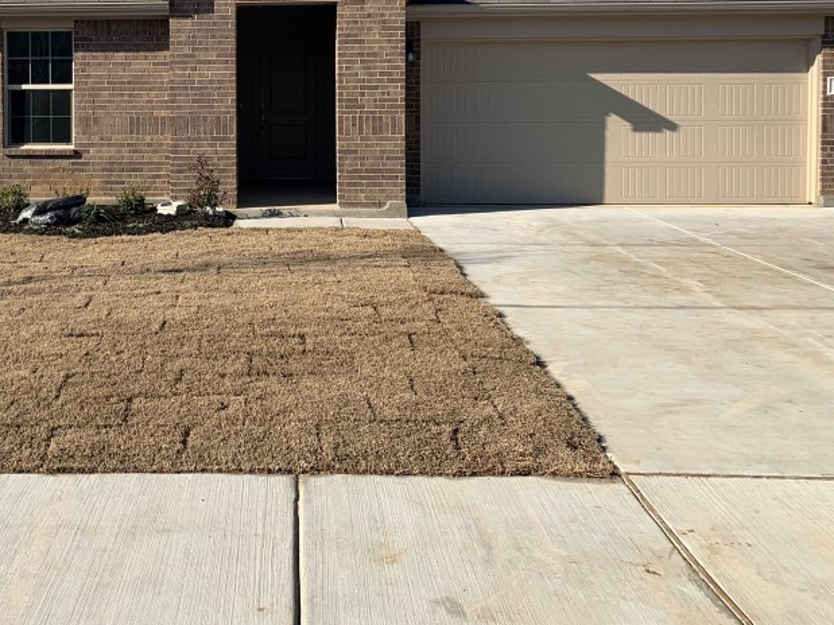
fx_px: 1036
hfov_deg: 42.7
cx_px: 224
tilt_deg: -1.0
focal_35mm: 43
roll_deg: -0.2
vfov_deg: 32.8
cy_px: 137
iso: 25
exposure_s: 1/2481
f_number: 1.8
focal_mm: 4.25
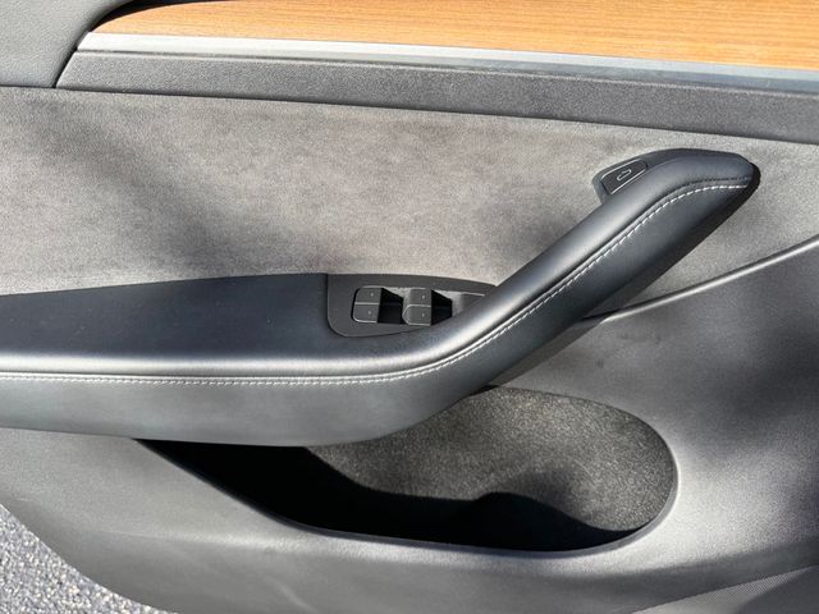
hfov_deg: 71.6
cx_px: 410
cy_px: 307
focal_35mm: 24
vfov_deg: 56.8
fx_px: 568
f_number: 1.78
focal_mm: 6.76
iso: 80
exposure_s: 1/702
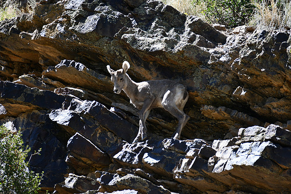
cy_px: 97
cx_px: 146
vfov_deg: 3.1
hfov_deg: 4.6
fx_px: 3638
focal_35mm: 450
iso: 250
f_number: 5.6
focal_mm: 300
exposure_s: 1/500
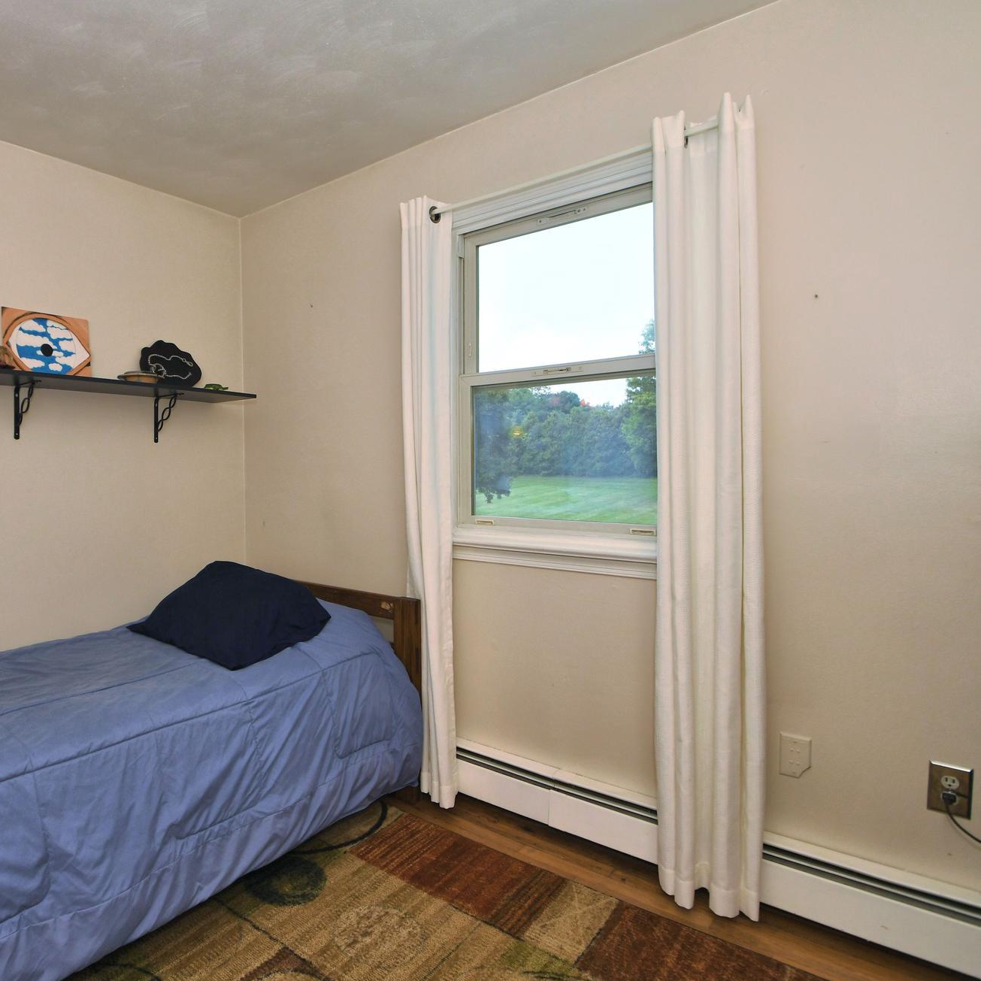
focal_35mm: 20
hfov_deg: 71.5
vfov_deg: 74.8
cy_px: 477
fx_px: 641
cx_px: 289
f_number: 5.6
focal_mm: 10
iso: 250
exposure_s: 1/250
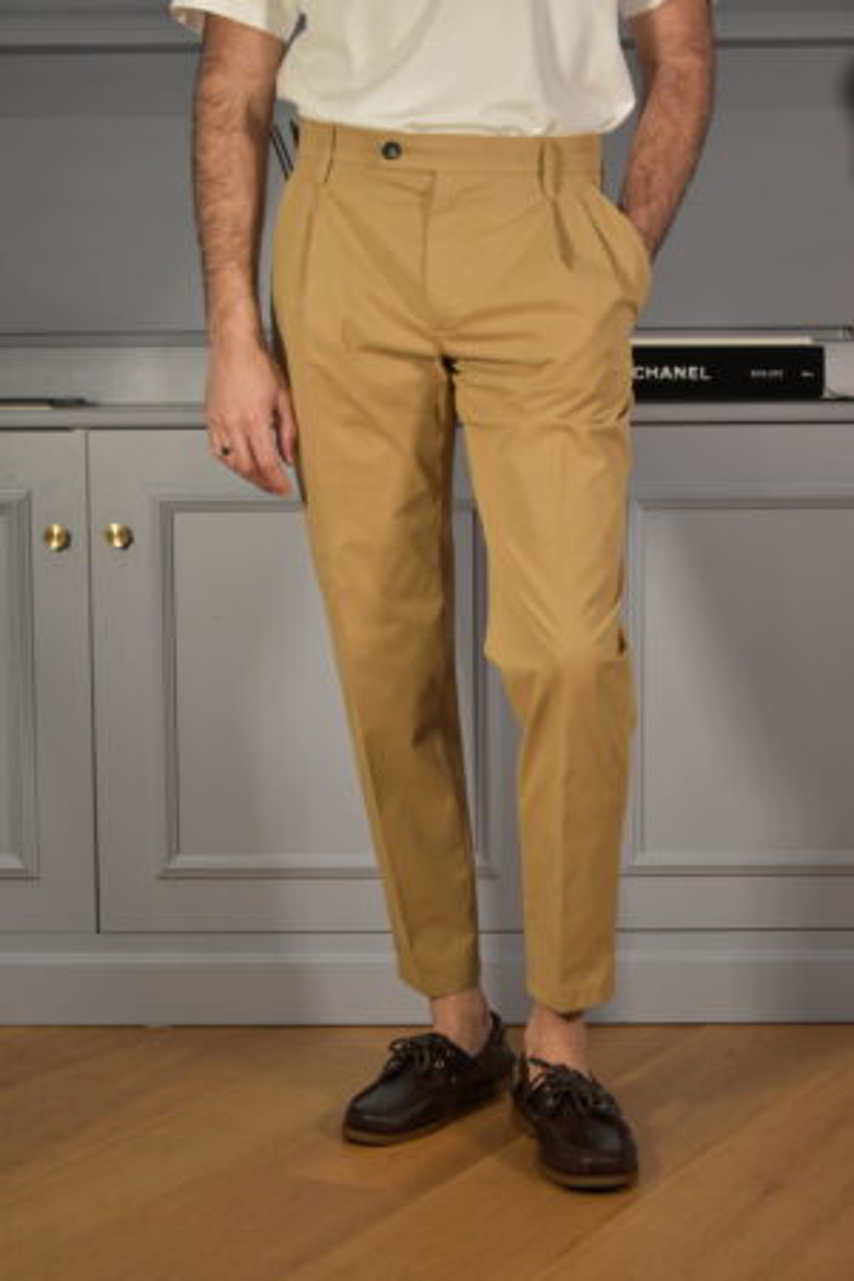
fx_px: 2402
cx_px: 427
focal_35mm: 68
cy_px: 640
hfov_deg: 20.2
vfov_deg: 29.9
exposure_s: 1/100
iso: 1600
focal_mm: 45
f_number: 4.8
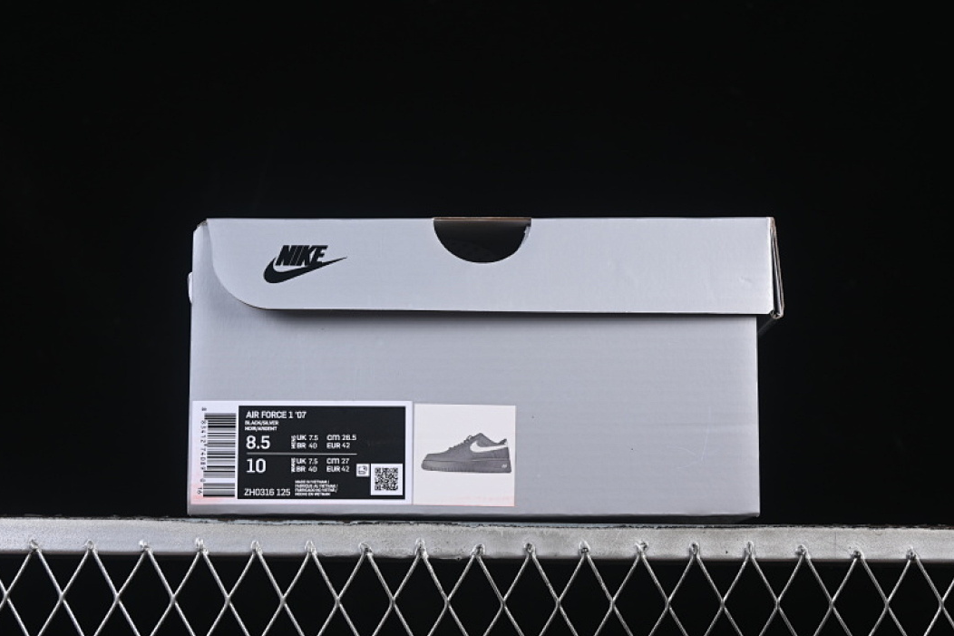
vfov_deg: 17.7
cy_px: 319
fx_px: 2040
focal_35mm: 77
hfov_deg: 26.3
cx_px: 472
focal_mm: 50
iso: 160
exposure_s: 1/60
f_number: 8
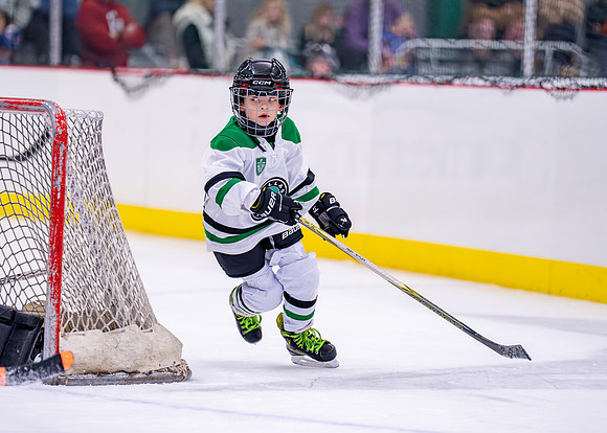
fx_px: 3988
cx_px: 270
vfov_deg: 6.2
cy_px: 187
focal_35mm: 231
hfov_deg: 8.7
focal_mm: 194
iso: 2500
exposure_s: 1/1250
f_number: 2.8
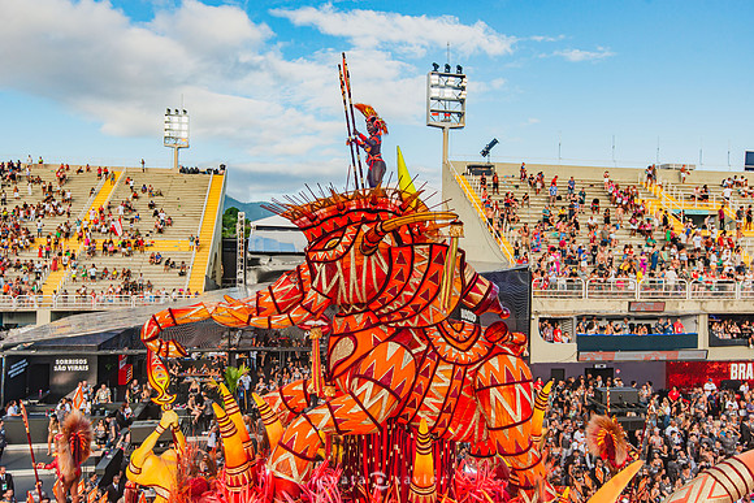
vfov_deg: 46.4
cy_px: 252
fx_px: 587
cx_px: 377
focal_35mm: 28
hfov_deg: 65.5
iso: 200
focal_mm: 28
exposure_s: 1/3200
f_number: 4
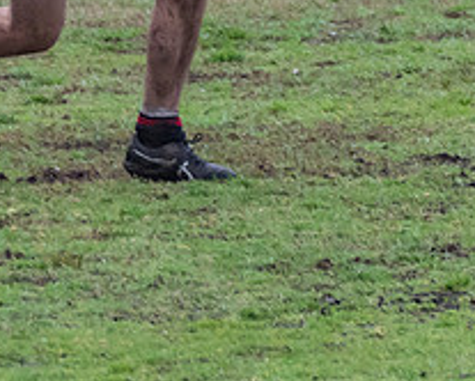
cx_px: 255
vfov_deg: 1.0
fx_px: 21276
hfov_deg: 1.3
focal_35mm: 1512
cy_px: -22
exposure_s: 1/2500
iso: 1250
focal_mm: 260
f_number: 7.1
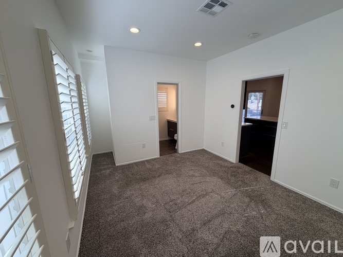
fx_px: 139
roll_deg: +1.5
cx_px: 172
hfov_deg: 102.1
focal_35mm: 14
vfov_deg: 85.7
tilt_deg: -11.4
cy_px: 128
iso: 40
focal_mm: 2.22
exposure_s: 1/154
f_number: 2.2
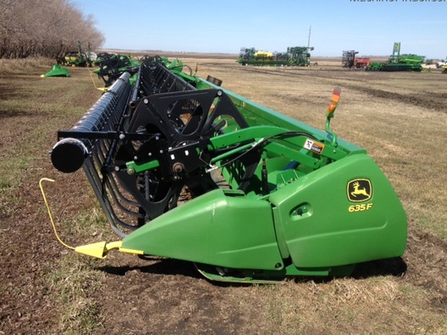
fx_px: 478
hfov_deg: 50.1
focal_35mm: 37
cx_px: 216
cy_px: 161
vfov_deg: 38.6
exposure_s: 1/1493
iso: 50
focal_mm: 4.28
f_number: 2.4
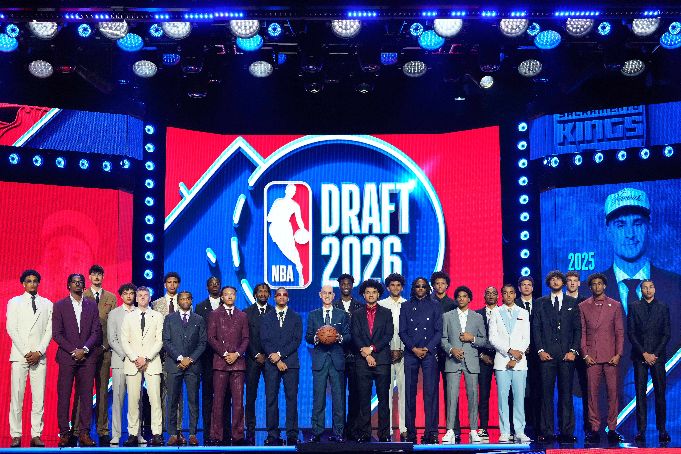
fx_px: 1362
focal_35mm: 72
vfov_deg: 18.9
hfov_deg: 28.1
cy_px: 227
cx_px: 340
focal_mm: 72
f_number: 2.8
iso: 4000
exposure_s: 1/800
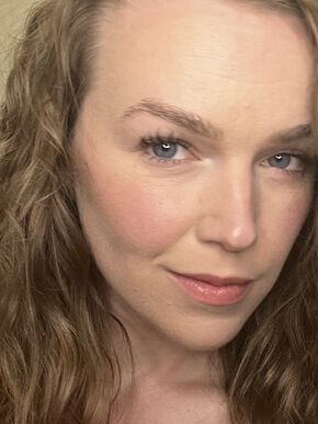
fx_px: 601
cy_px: 204
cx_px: 216
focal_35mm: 49
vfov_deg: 38.9
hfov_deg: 29.4
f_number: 2.2
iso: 160
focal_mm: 2.71
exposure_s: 1/60
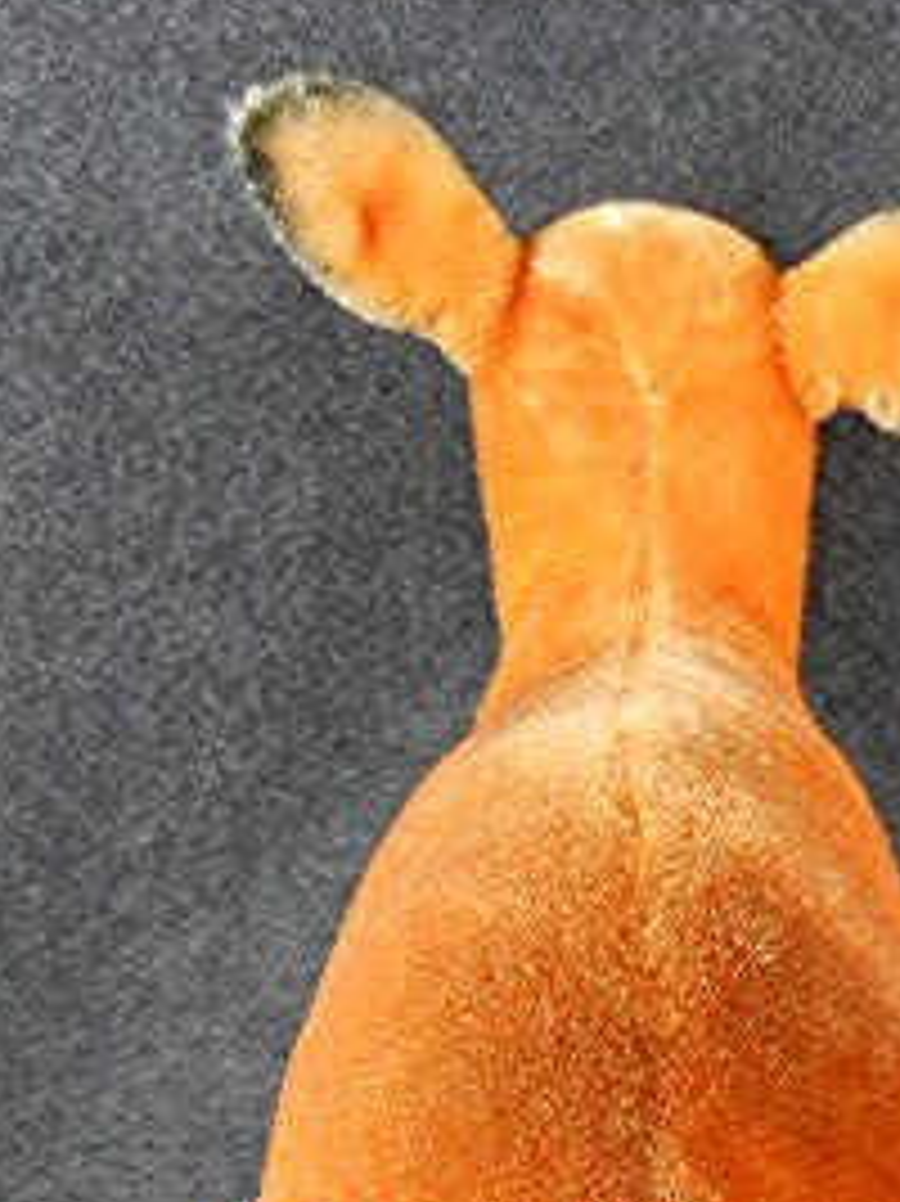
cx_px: 693
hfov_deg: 20.2
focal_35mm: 72
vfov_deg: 25.5
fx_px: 2498
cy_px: 1234
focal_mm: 5.4
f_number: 3.5
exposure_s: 1/30
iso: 508
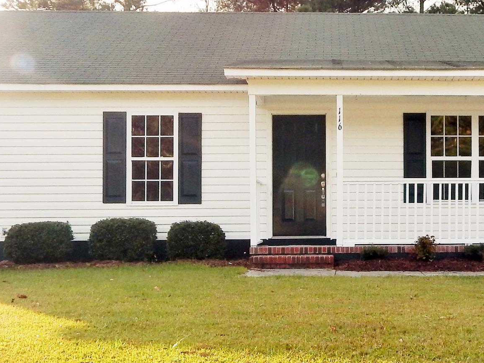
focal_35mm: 57
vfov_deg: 25.6
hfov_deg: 33.1
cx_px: 370
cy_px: 205
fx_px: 797
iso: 125
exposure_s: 1/800
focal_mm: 4
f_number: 3
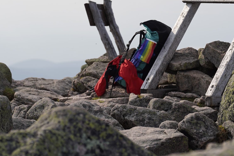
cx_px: 179
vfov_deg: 5.7
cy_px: -4
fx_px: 1553
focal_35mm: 239
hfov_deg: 8.6
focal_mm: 105
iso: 100
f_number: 4.5
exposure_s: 1/1250
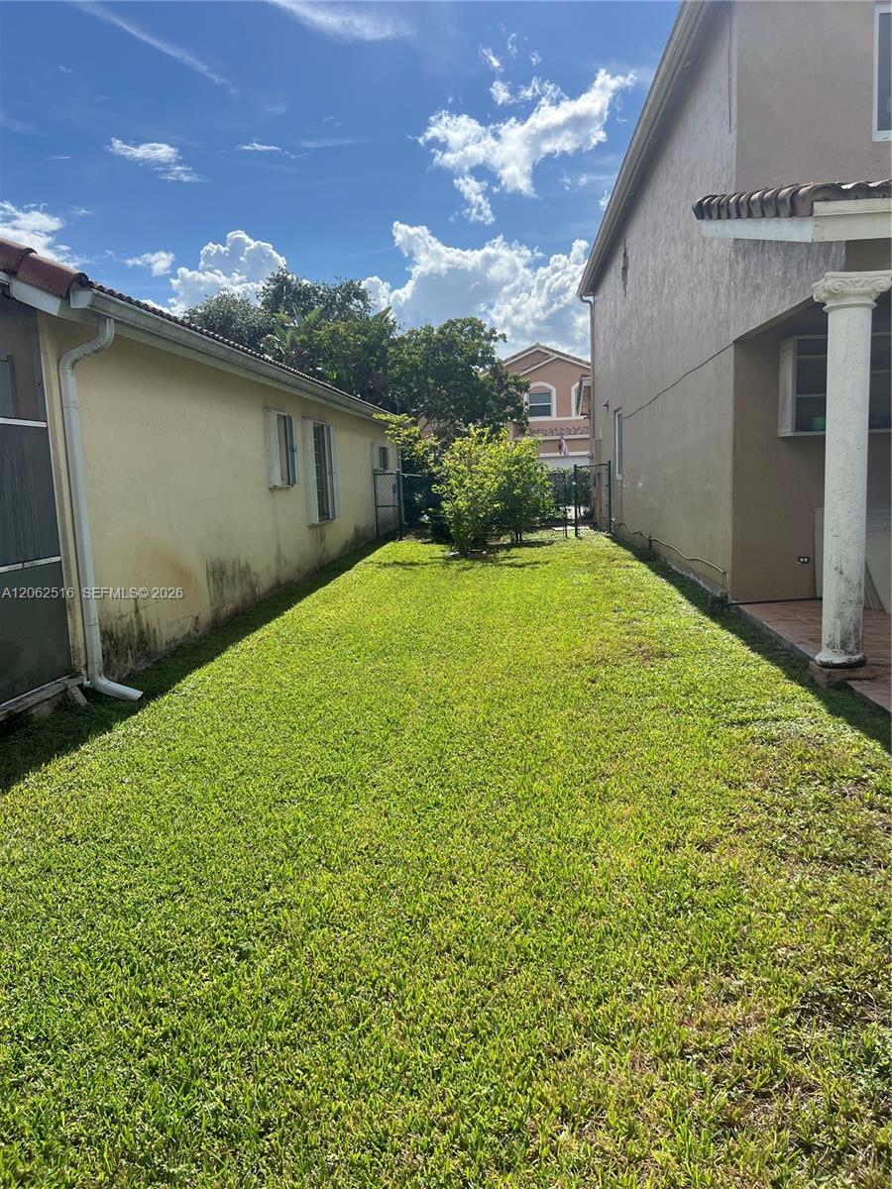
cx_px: 446
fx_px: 893
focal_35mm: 26
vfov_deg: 67.3
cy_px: 594
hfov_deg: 53.1
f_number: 1.5
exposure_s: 1/4831
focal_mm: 5.7
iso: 50
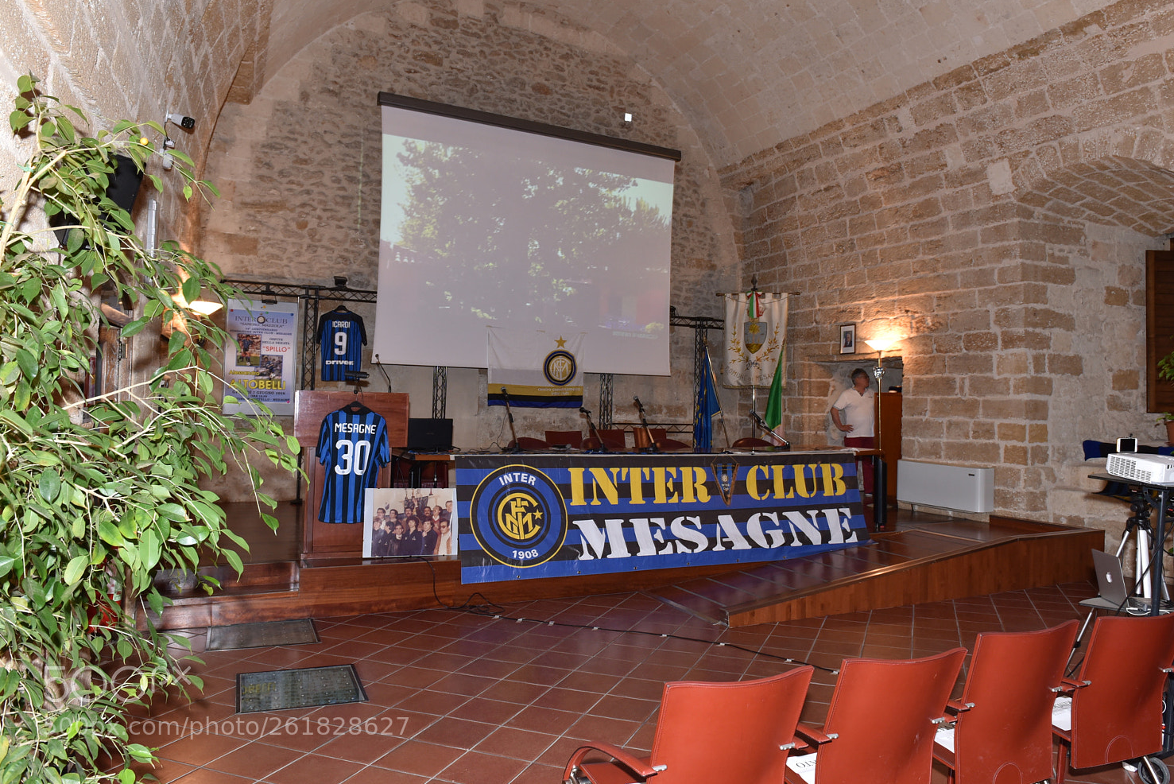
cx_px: 630
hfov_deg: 69.3
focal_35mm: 26
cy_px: 364
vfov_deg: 49.6
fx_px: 848
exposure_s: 1/60
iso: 800
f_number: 6.3
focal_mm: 24
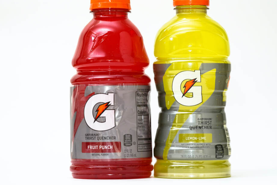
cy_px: 83
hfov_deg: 13.2
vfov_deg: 8.9
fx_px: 1193
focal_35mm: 155
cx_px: 151
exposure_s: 1/160
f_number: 9
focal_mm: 139
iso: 500
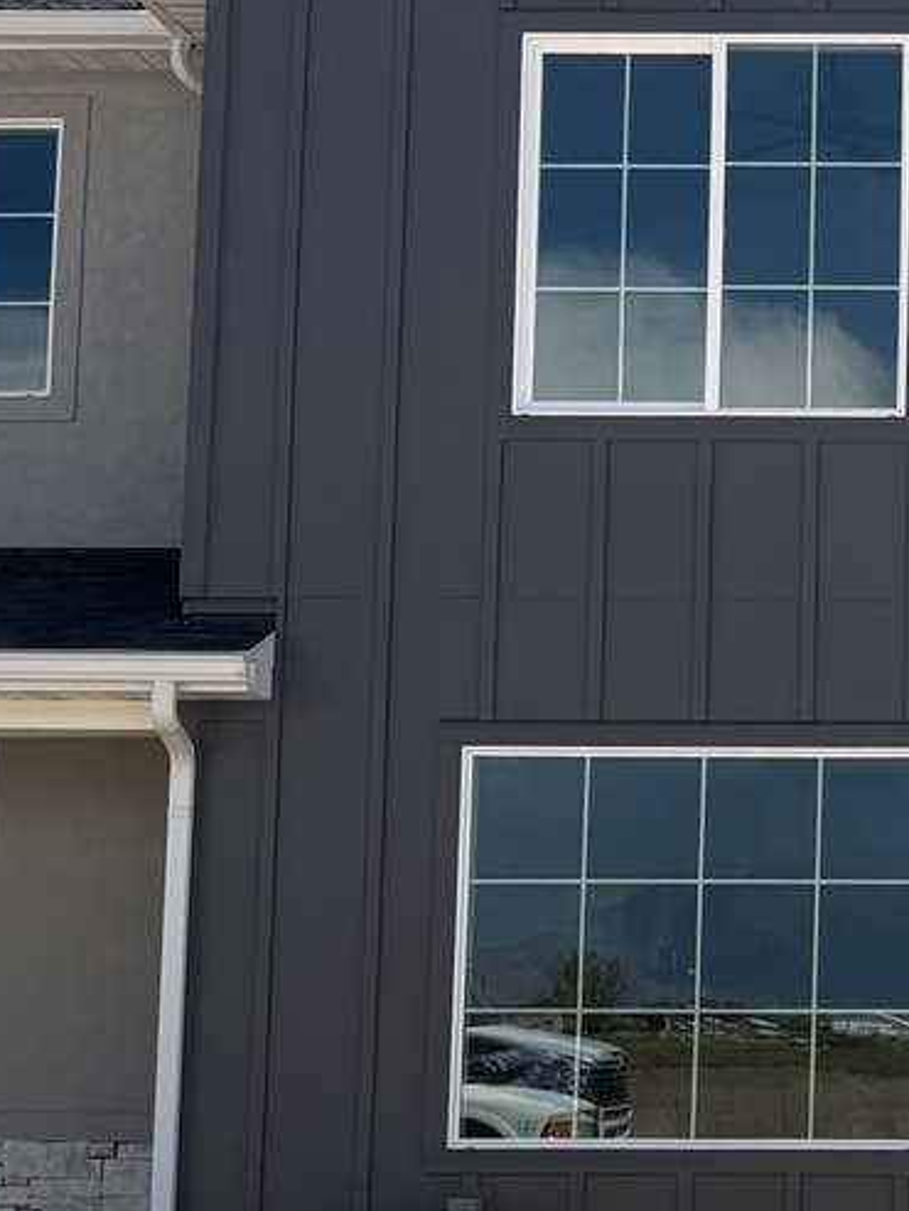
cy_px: 661
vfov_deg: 24.1
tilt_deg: +7.0
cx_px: 1187
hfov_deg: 17.1
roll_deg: +1.8
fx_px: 2835
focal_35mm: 81
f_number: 1.6
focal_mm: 5.96
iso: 50
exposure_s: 1/3448
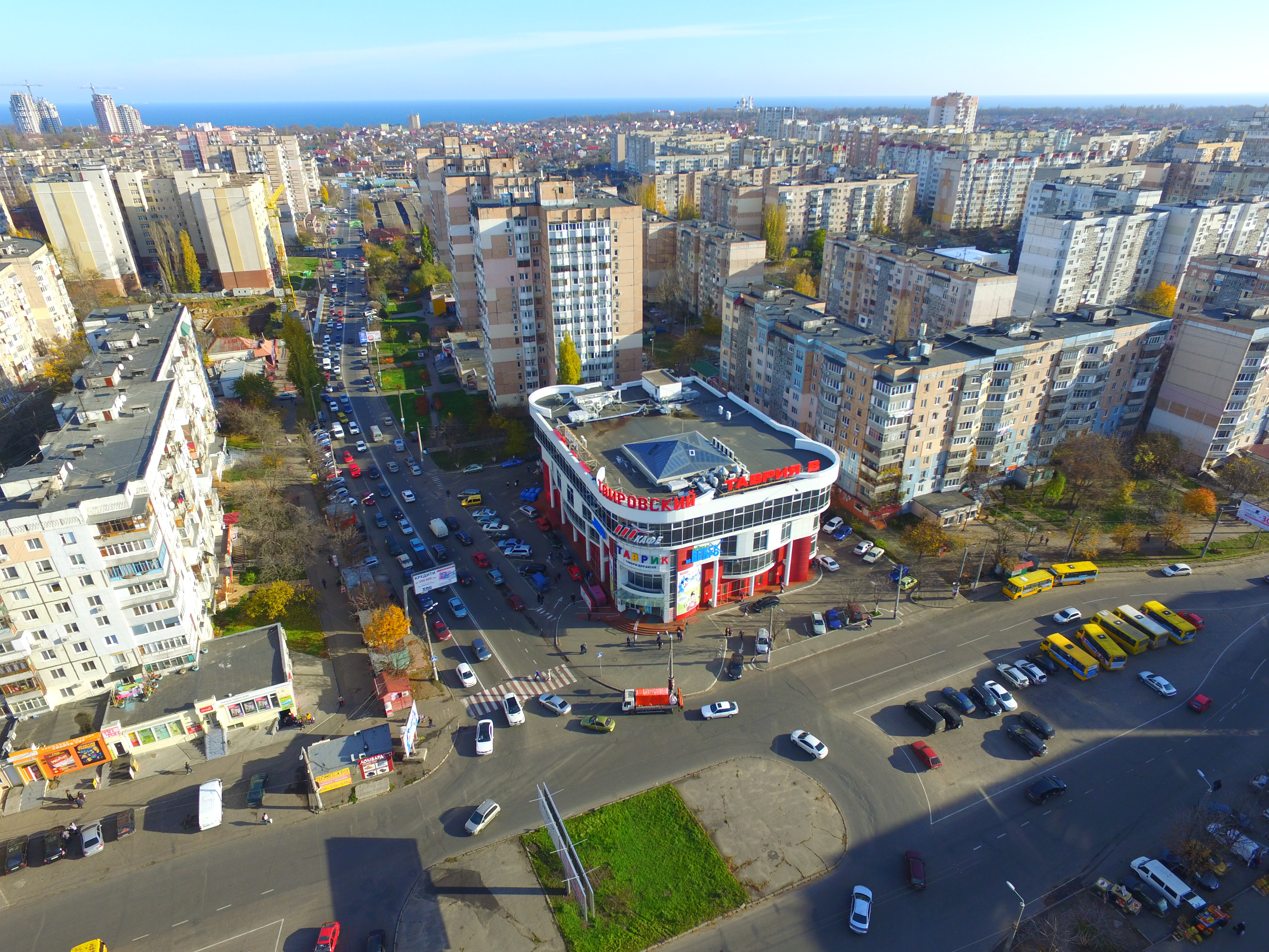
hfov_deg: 81.7
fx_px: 733
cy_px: 476
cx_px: 634
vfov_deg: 66.0
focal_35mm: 20
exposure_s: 1/518
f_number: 2.8
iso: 100
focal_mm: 3.61
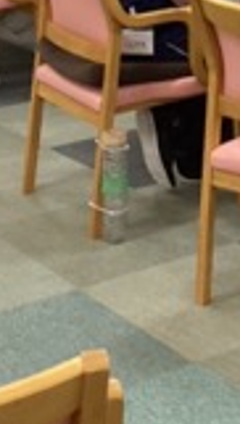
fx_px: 1510
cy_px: -190
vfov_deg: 15.0
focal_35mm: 134
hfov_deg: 9.1
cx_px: 200
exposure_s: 1/60
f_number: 2.4
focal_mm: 3.3
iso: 160
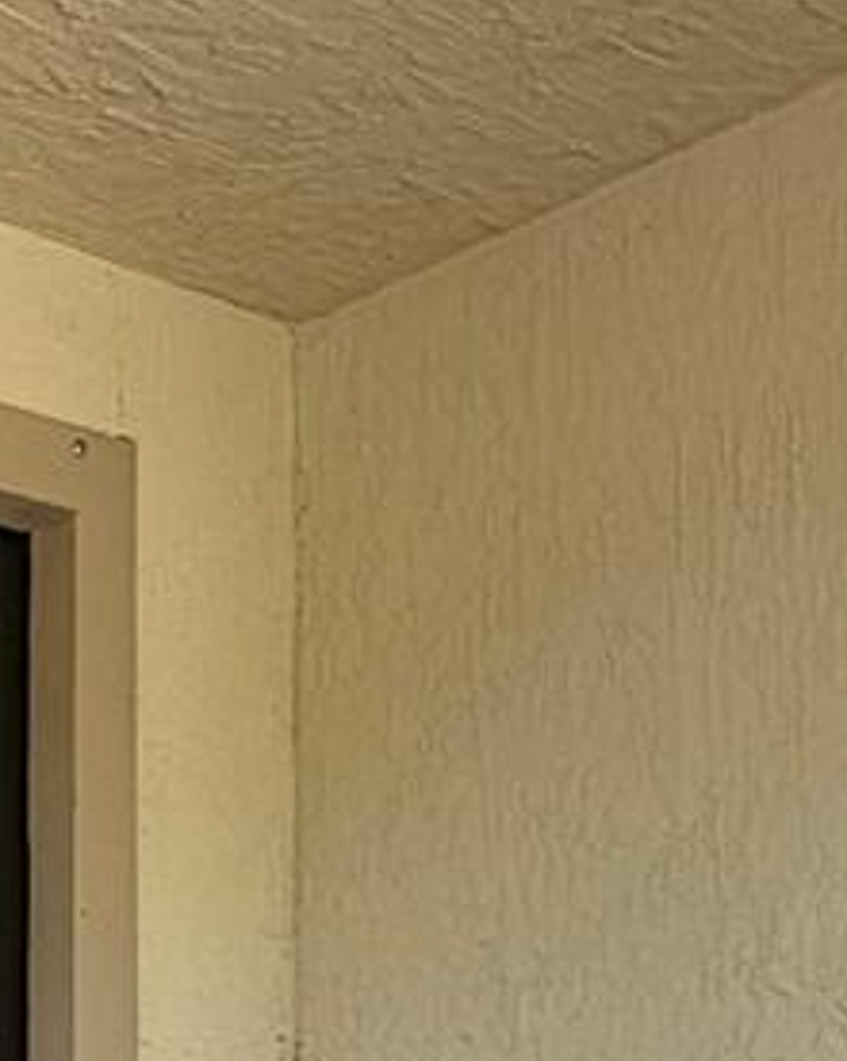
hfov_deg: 15.1
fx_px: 2480
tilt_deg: +0.4
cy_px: 1456
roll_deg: +0.3
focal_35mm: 79
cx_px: -931
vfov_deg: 21.4
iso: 50
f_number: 2.2
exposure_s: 1/121
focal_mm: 2.22
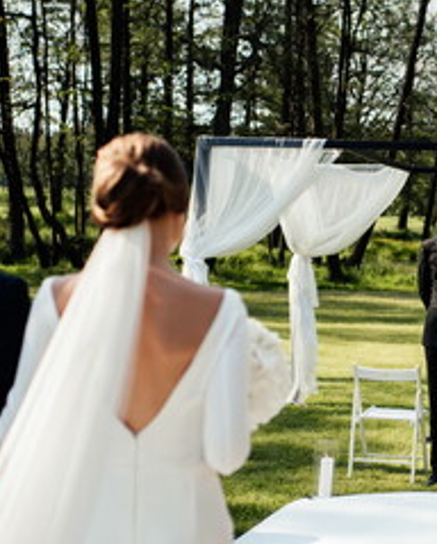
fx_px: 1306
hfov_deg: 18.5
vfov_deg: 23.5
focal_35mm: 81
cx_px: 435
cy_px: 246
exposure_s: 1/4000
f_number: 2.5
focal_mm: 35
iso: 320
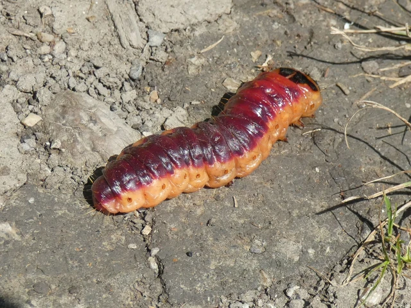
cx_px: 206
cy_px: 154
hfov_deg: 29.4
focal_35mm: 66
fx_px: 784
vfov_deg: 22.3
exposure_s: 1/200
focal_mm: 11.9
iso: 80
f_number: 4.2
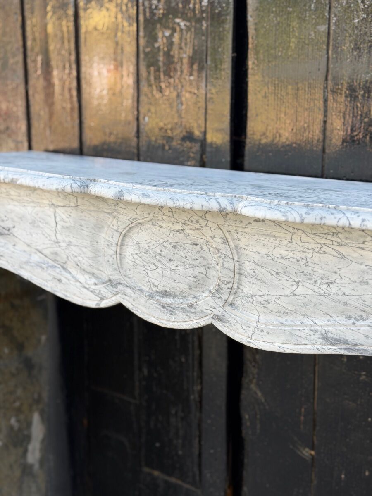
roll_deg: +1.0
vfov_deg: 39.7
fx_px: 688
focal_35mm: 48
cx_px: 186
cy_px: 248
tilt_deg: -13.8
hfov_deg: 30.3
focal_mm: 6.76
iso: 64
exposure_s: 1/386
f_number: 1.78
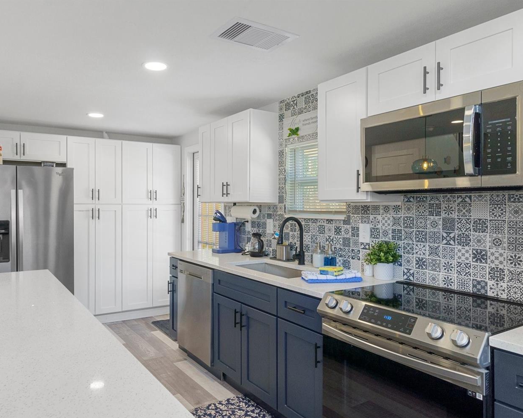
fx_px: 365
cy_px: 224
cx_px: 213
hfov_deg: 70.6
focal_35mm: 24
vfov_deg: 59.5
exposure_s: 1/13
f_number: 8
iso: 640
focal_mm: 13
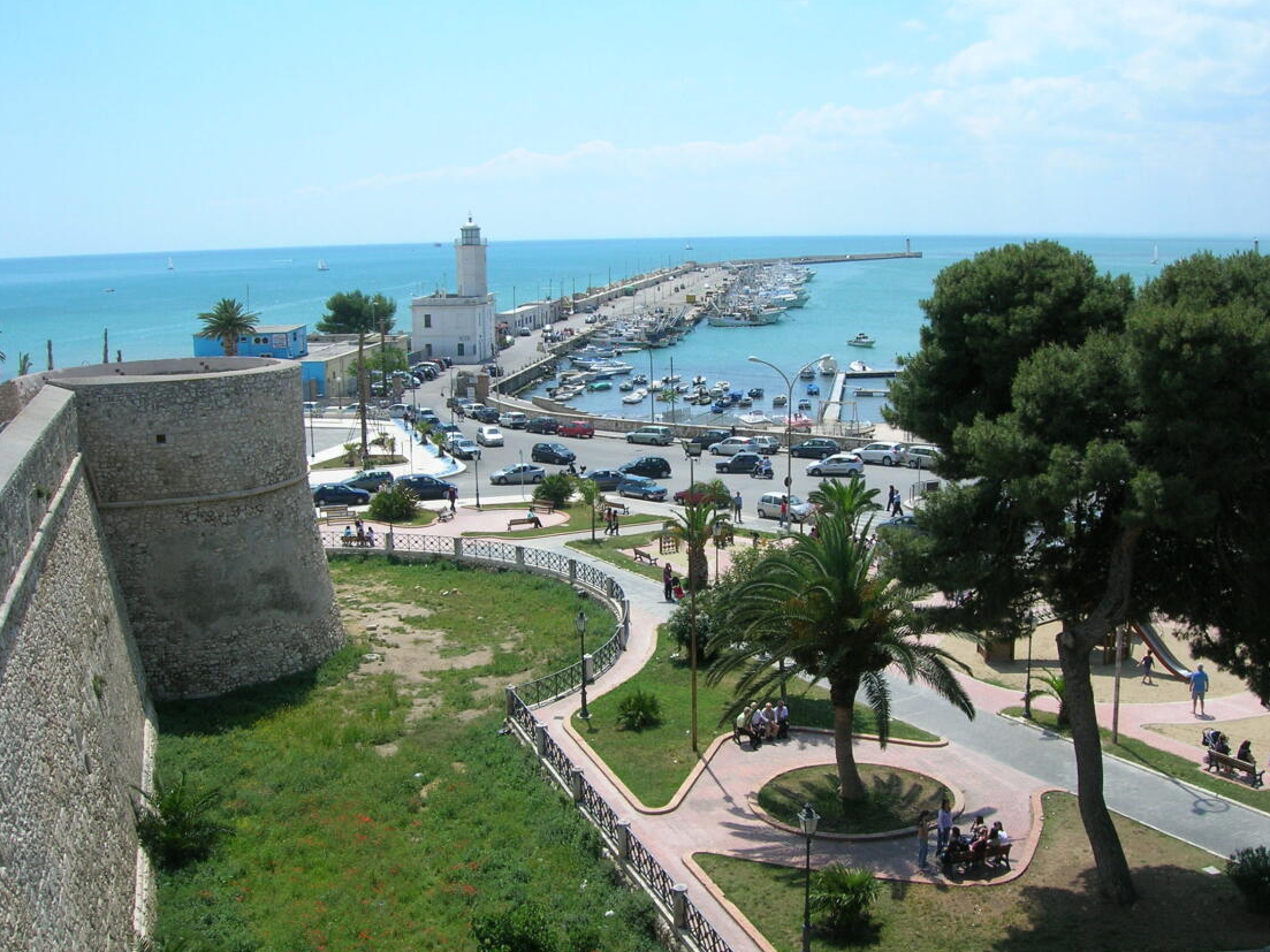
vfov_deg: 38.7
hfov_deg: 50.1
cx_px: 670
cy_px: 492
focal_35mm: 37
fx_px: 1357
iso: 50
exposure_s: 1/497
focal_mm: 5.7
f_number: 4.9
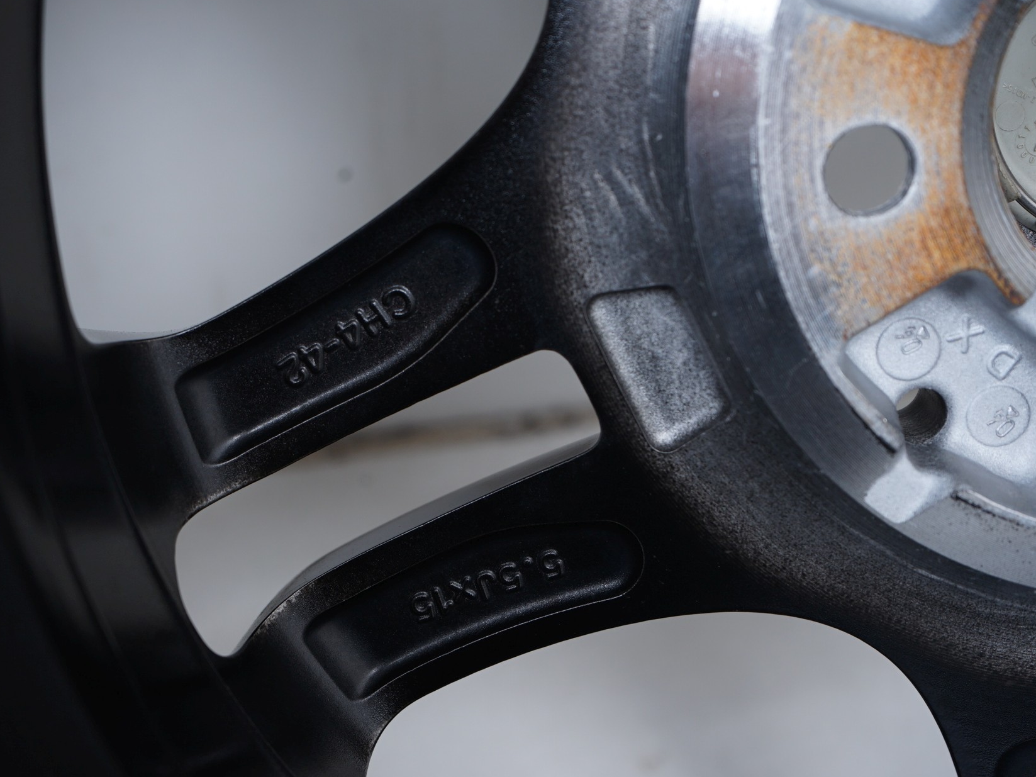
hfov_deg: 34.3
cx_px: 438
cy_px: 393
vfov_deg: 26.1
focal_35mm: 56
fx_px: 1676
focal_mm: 50
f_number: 7.1
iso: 250
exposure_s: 1/125
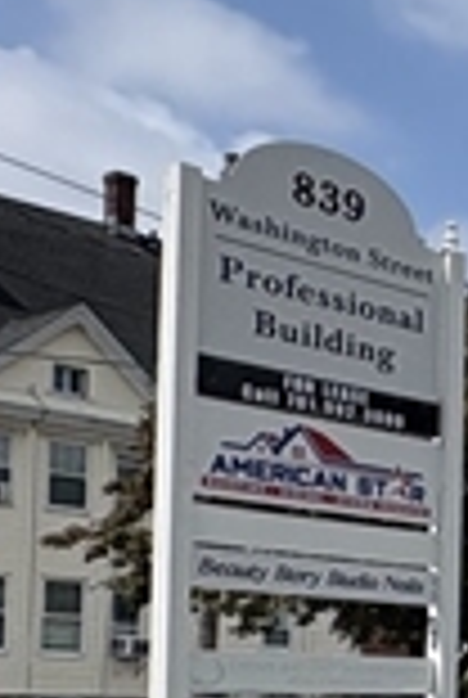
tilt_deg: +1.2
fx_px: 1398
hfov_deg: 12.8
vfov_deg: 26.6
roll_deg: -0.7
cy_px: 684
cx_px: 1228
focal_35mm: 72
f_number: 2.2
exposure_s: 1/4132
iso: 50
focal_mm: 2.22
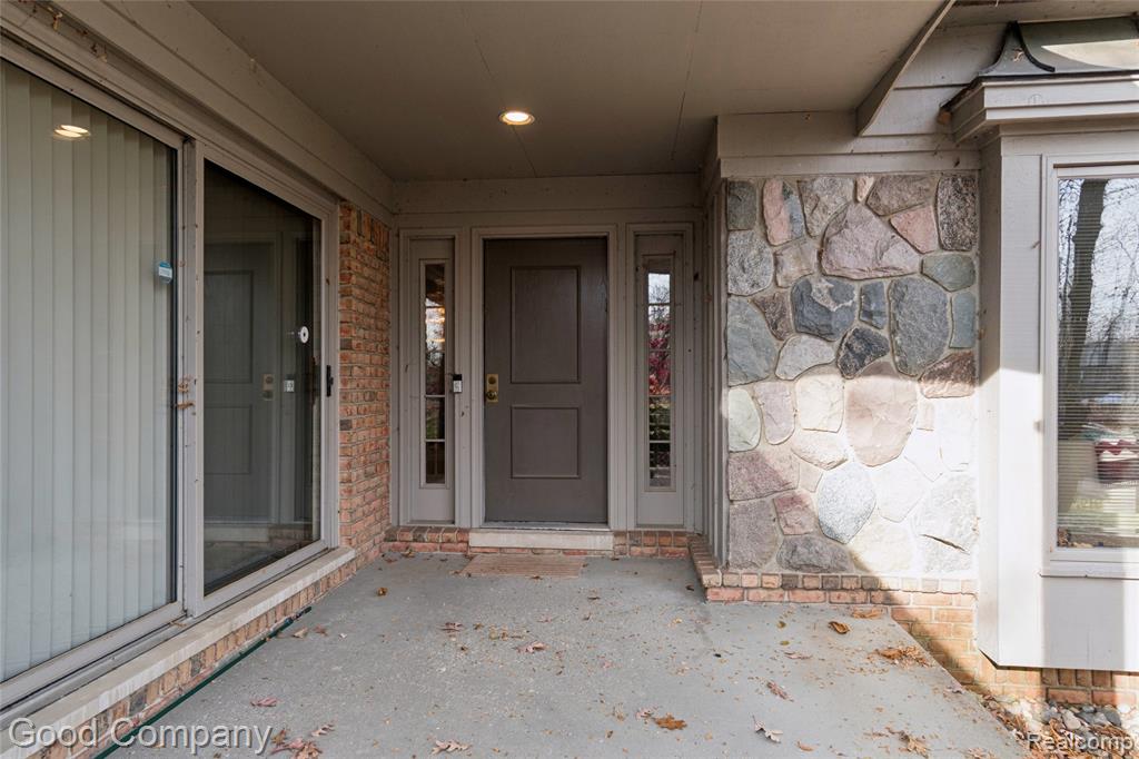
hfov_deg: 81.2
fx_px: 664
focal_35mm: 21
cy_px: 380
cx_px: 570
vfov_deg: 59.5
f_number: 8
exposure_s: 1/50
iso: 200
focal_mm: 14
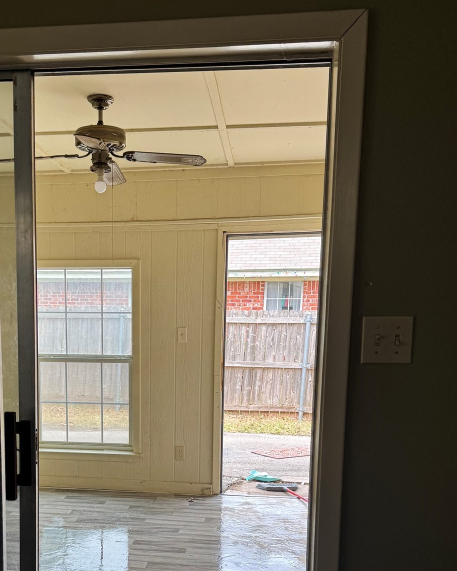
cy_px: 434
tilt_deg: -9.7
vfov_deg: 42.4
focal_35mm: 42
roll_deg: +0.4
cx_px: 138
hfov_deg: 35.2
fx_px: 710
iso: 50
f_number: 1.78
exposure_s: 1/127
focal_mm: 6.76
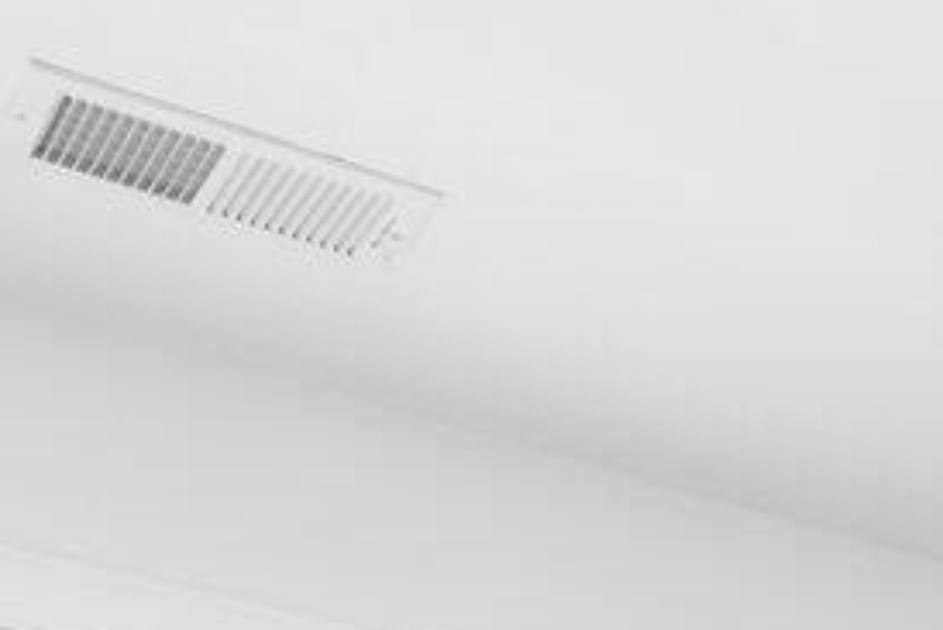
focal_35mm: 97
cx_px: 1428
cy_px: 1761
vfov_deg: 10.7
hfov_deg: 18.5
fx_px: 2542
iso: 640
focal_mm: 13
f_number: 7.1
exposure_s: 1/30
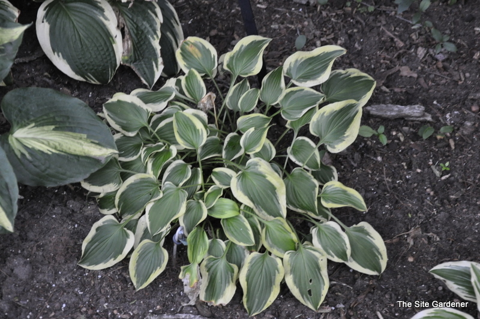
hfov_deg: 18.2
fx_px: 1499
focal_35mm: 112
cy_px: 160
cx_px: 240
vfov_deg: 12.2
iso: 1600
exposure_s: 1/125
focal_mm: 75
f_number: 5.3
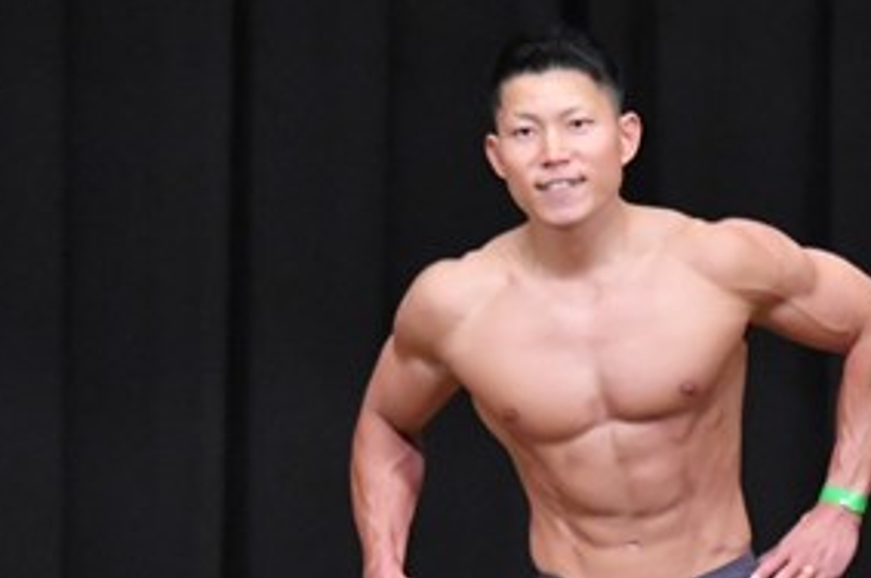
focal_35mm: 595
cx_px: 556
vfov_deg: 2.3
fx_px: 14379
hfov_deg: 3.5
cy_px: 735
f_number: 5.6
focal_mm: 145
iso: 8000
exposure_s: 1/400
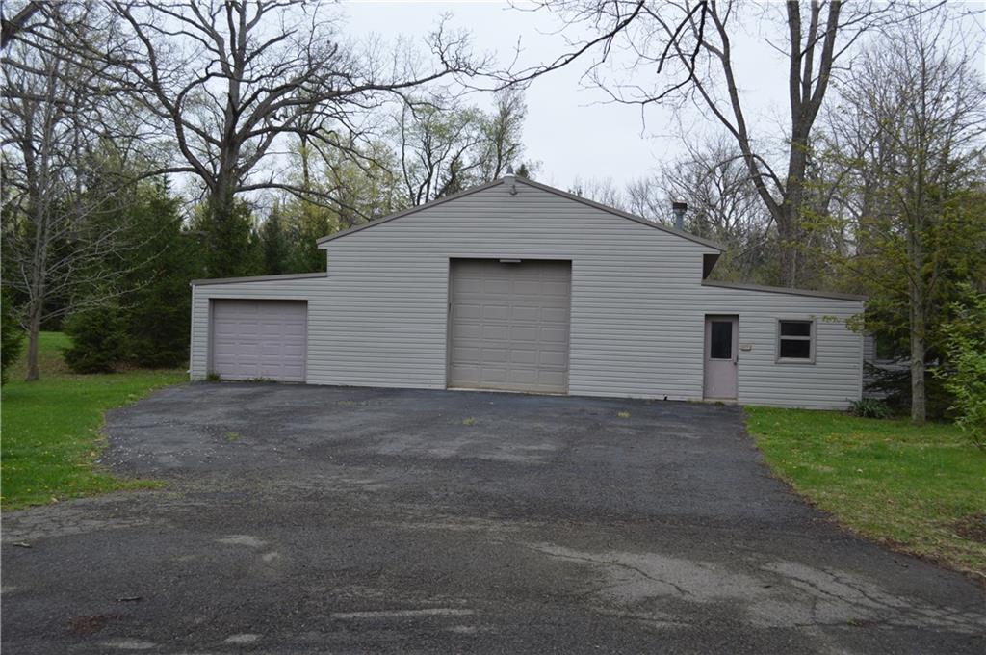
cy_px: 328
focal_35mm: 36
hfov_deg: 53.2
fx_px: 985
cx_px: 493
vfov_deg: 36.8
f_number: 5.6
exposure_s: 1/125
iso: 180
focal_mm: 24
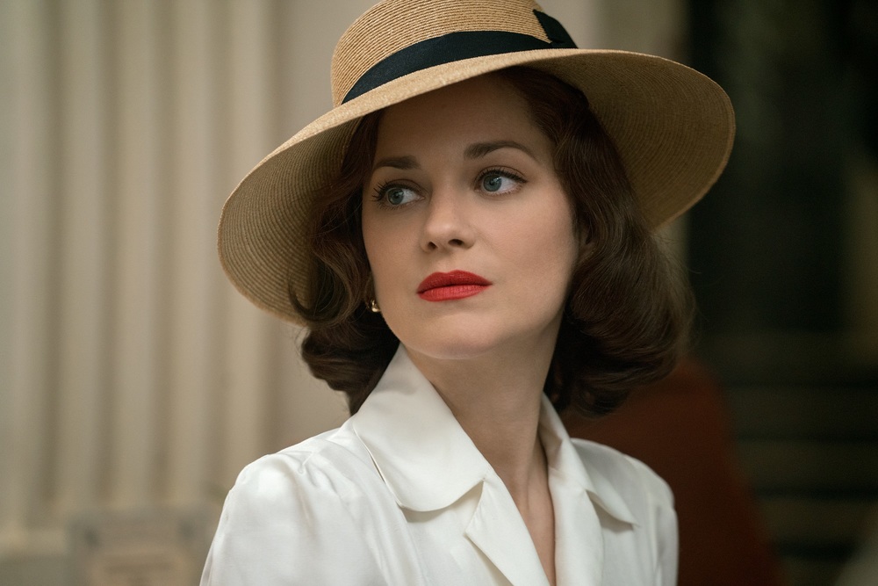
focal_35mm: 182
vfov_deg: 7.5
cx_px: 439
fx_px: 4439
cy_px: 293
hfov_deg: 11.3
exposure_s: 1/200
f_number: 4
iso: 3200
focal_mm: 182
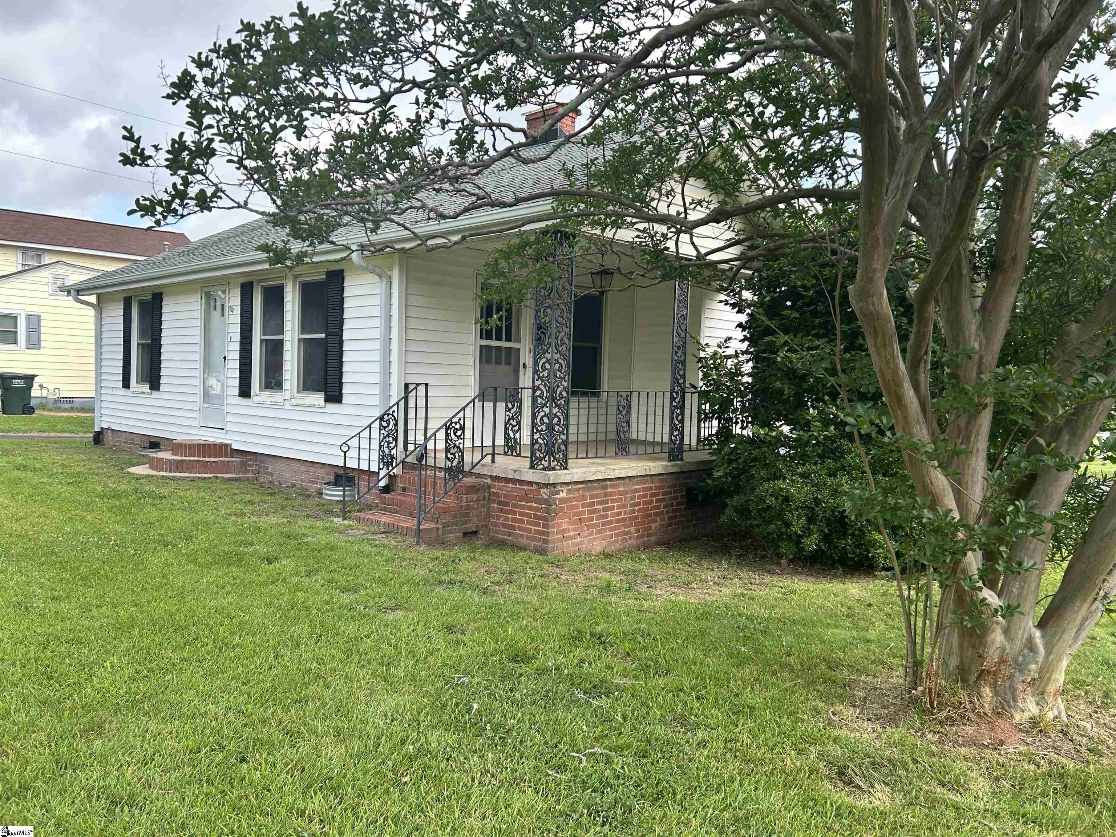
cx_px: 558
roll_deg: -1.1
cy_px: 418
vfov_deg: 53.1
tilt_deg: -3.3
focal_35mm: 26
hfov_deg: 67.3
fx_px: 838
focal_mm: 5.7
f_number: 1.5
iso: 50
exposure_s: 1/957
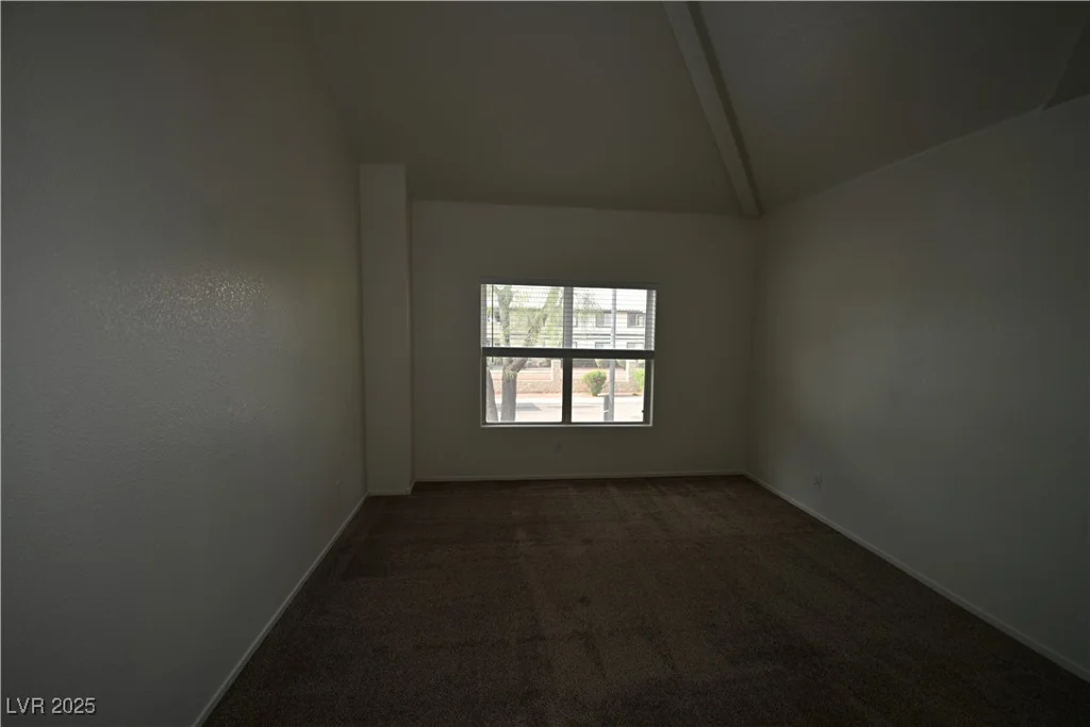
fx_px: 424
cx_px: 545
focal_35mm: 14
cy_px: 364
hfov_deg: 104.2
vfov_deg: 81.2
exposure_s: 1/80
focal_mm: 14
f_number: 4.5
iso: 200
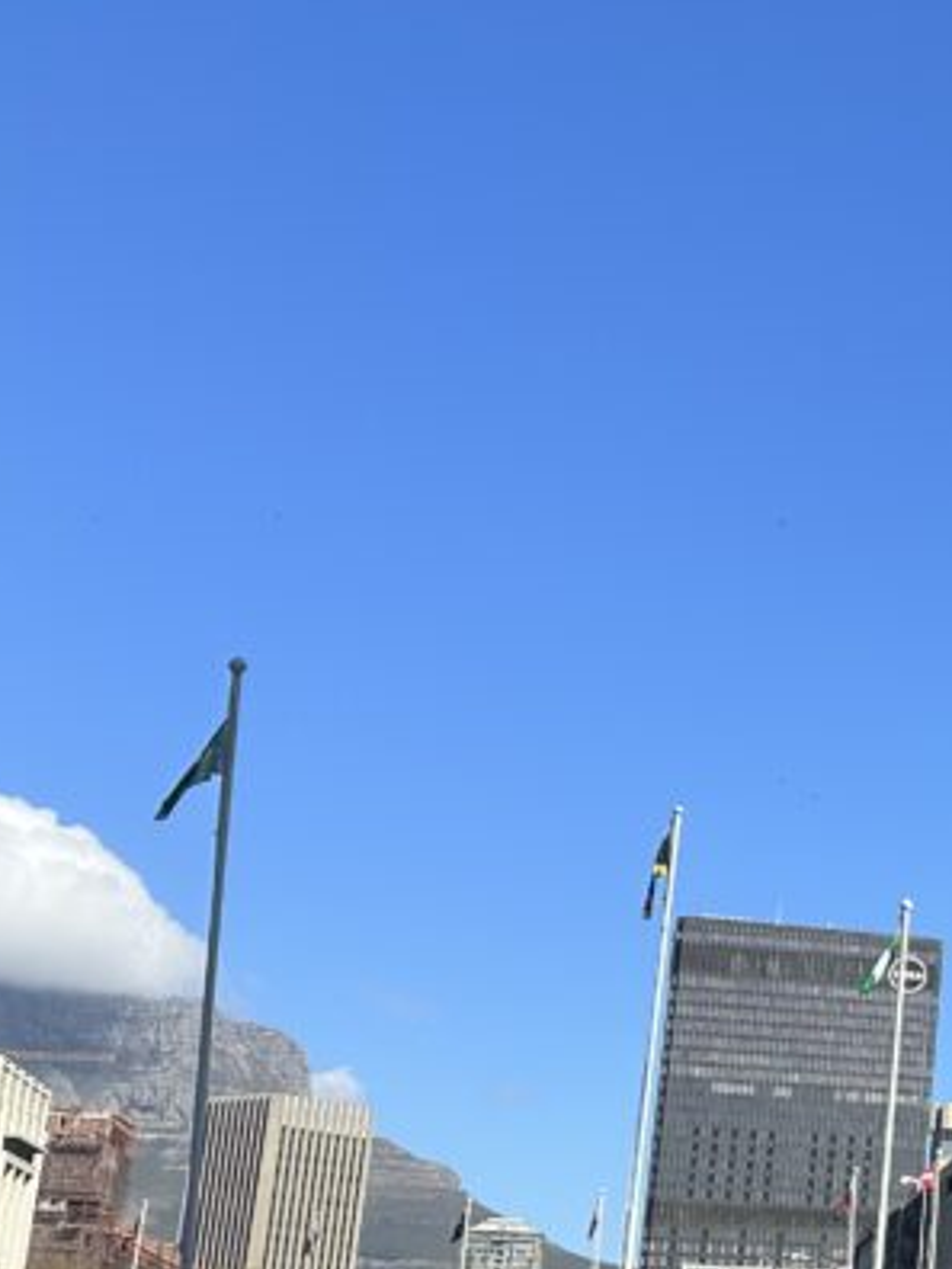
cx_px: 1539
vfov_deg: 30.8
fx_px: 2273
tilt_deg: +13.7
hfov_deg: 19.6
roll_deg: +0.1
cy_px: 916
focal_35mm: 62
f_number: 1.78
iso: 80
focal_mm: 6.86
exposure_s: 1/3717
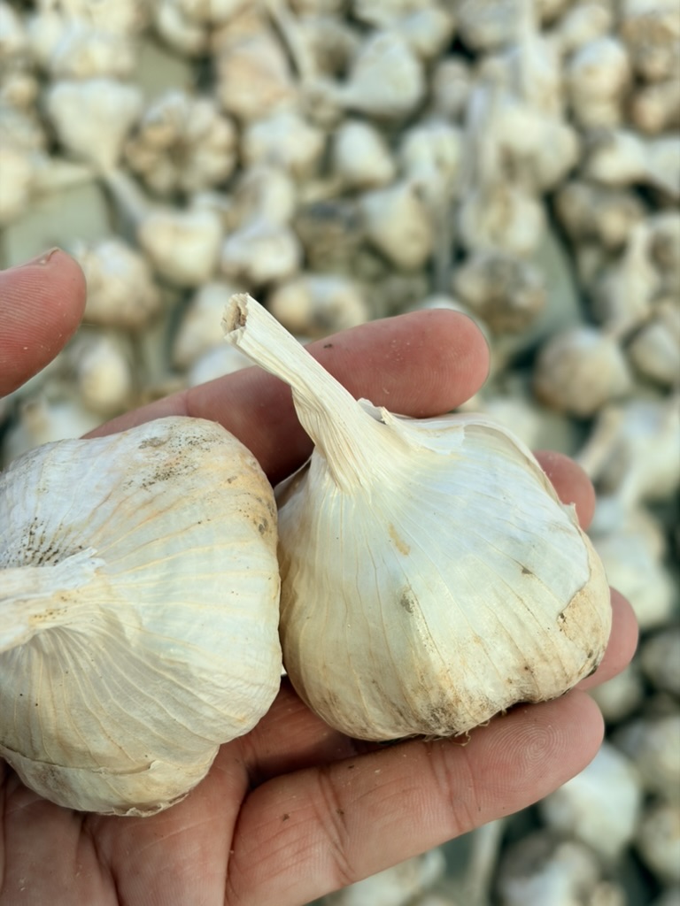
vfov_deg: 36.8
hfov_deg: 28.0
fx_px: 1362
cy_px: 453
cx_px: 340
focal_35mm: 52
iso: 32
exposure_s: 1/946
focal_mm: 5.96
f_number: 1.6
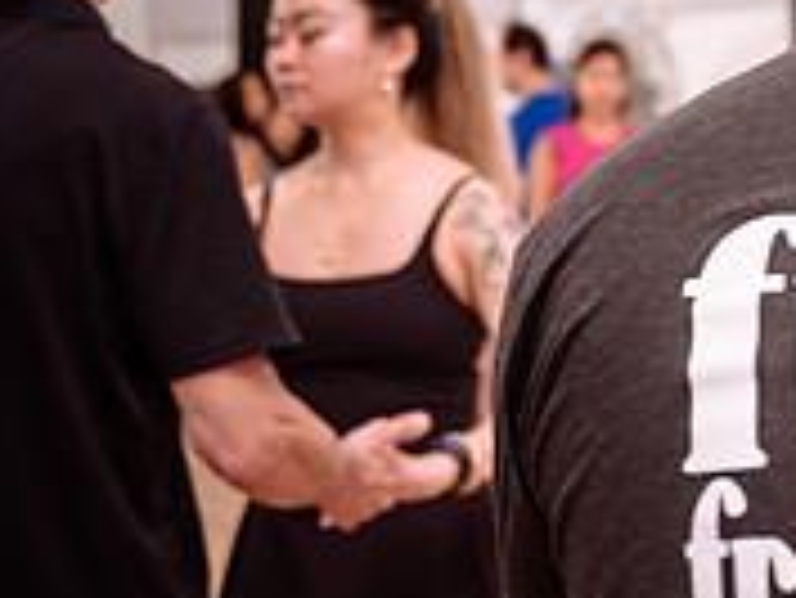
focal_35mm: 99
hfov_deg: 19.4
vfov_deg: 14.9
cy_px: 420
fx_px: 2278
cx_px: 756
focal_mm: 31.5
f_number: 2.8
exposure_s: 1/100
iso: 800
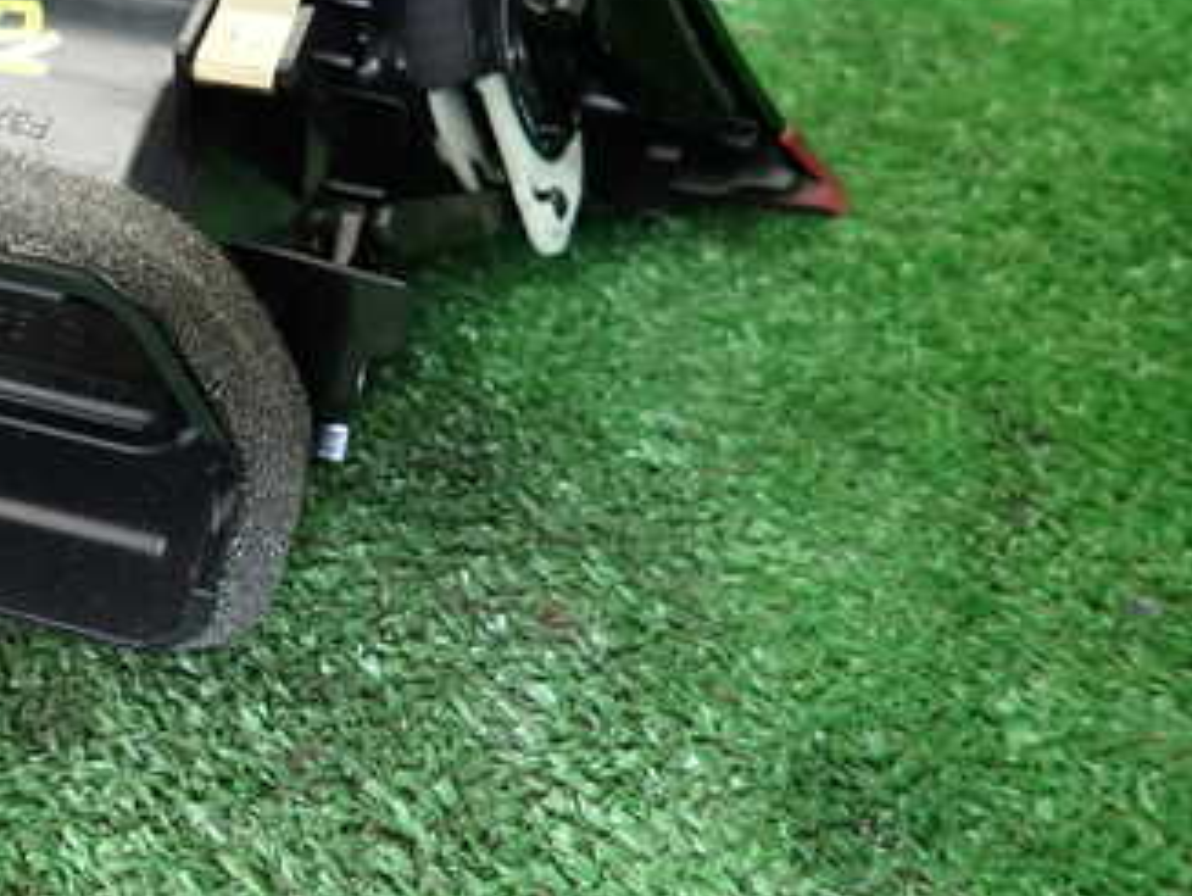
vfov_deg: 30.8
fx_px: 1585
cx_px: 99
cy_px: 179
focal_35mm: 46
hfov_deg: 38.2
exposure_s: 1/30
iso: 250
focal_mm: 4.5
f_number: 2
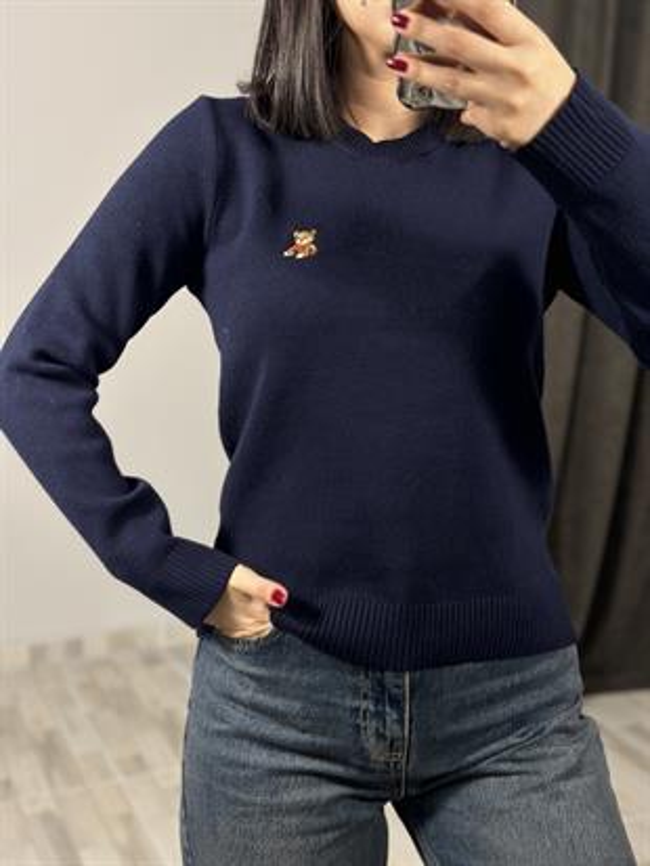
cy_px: 433
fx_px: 1201
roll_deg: +2.2
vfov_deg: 39.6
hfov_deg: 30.3
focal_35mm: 48
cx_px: 325
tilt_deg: -34.1
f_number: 1.78
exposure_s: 1/50
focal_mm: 6.86
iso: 250
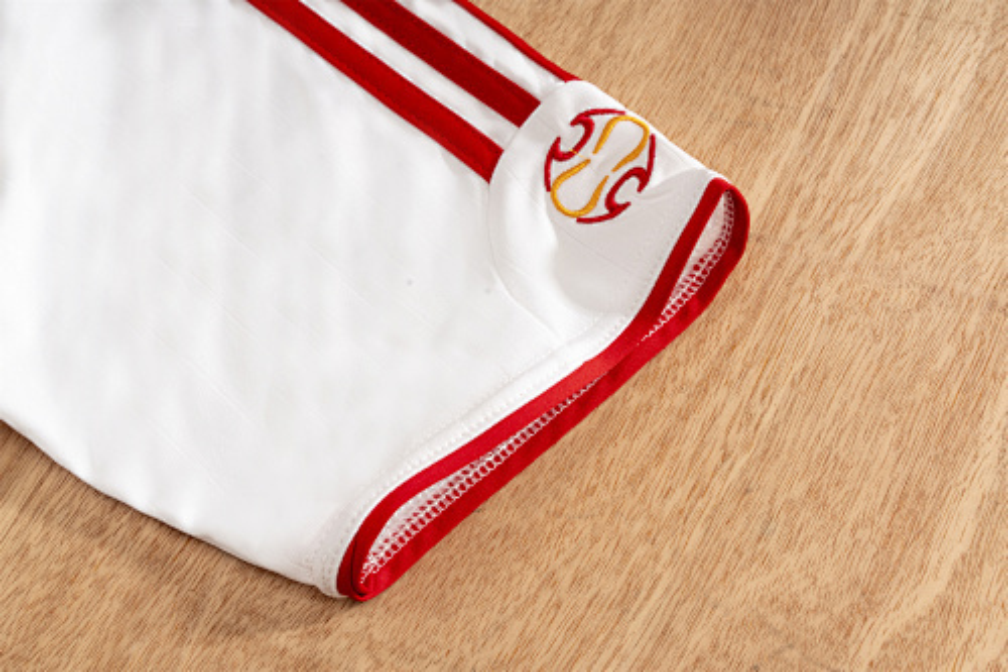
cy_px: 336
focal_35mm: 55
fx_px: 1539
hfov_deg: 36.3
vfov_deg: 24.6
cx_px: 504
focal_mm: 55
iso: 100
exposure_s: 1/125
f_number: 11
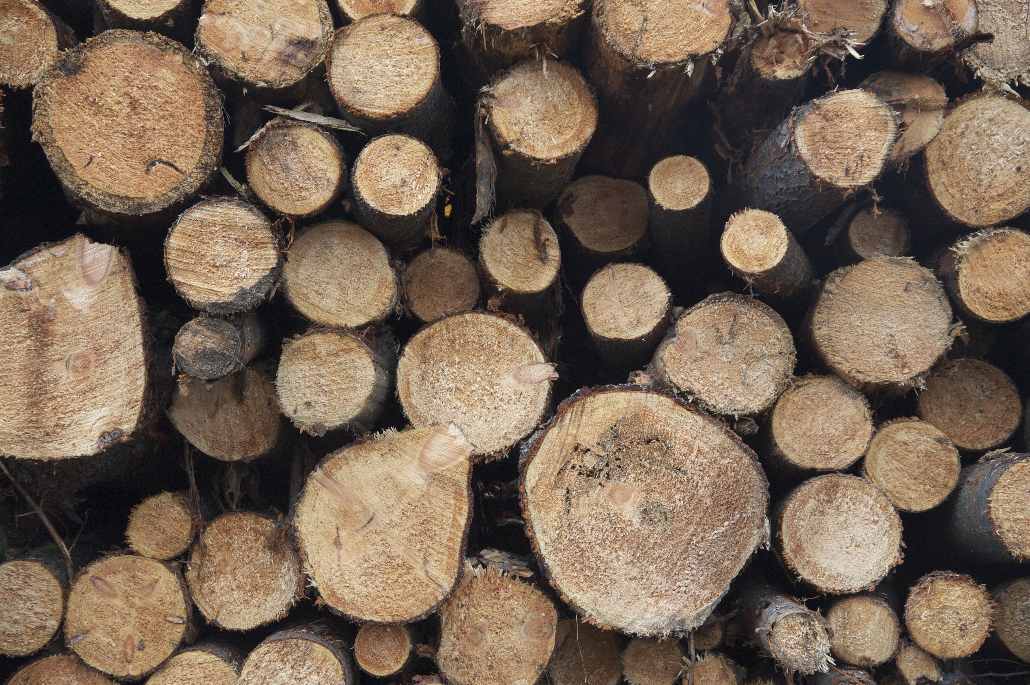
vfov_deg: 23.4
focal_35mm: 58
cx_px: 515
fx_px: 1658
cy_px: 342
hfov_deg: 34.5
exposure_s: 1/25
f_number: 9
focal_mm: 58
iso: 1600
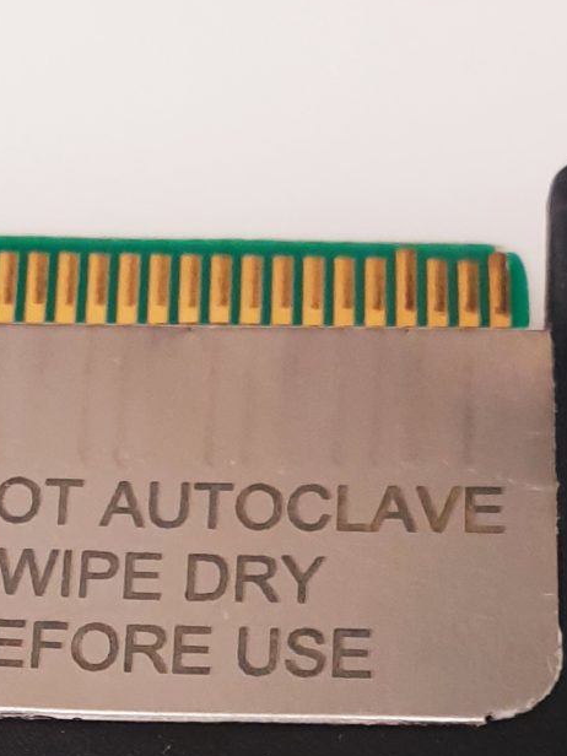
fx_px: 2359
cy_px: 968
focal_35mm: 108
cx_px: 45
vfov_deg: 17.2
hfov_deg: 13.6
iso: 100
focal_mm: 4.3
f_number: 2.4
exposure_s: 1/50
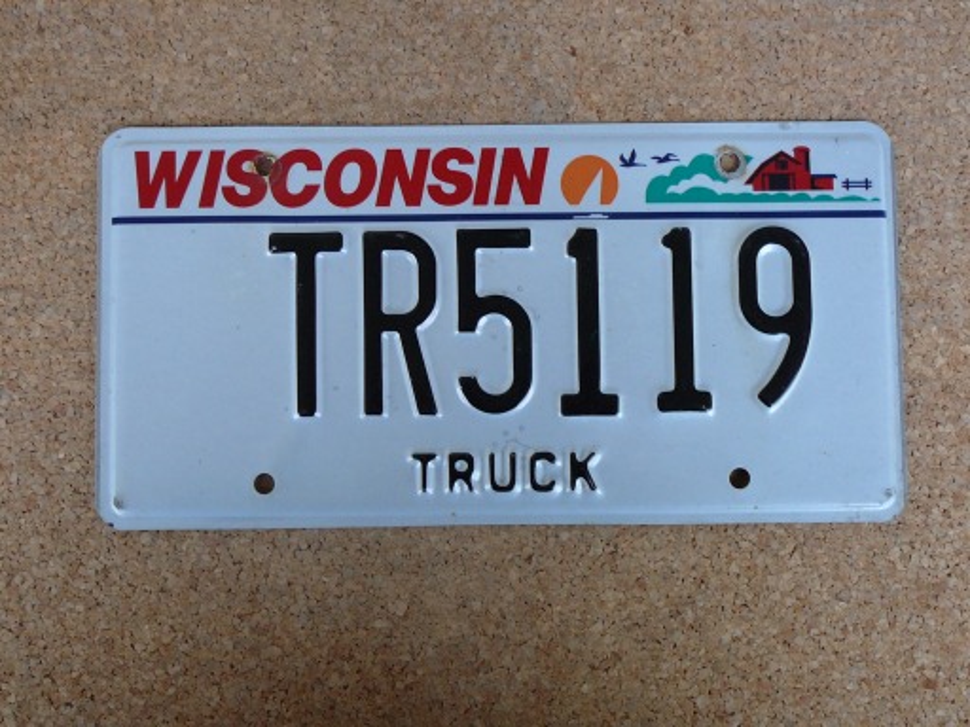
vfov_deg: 33.6
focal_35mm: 43
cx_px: 485
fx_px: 1205
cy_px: 364
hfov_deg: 43.9
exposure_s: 1/40
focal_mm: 6.4
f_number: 3.2
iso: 100
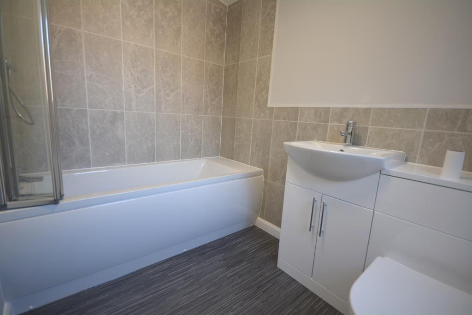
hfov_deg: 95.0
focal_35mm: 16
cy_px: 158
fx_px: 216
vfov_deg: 72.1
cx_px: 236
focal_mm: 11
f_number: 4.2
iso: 400
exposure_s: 1/60
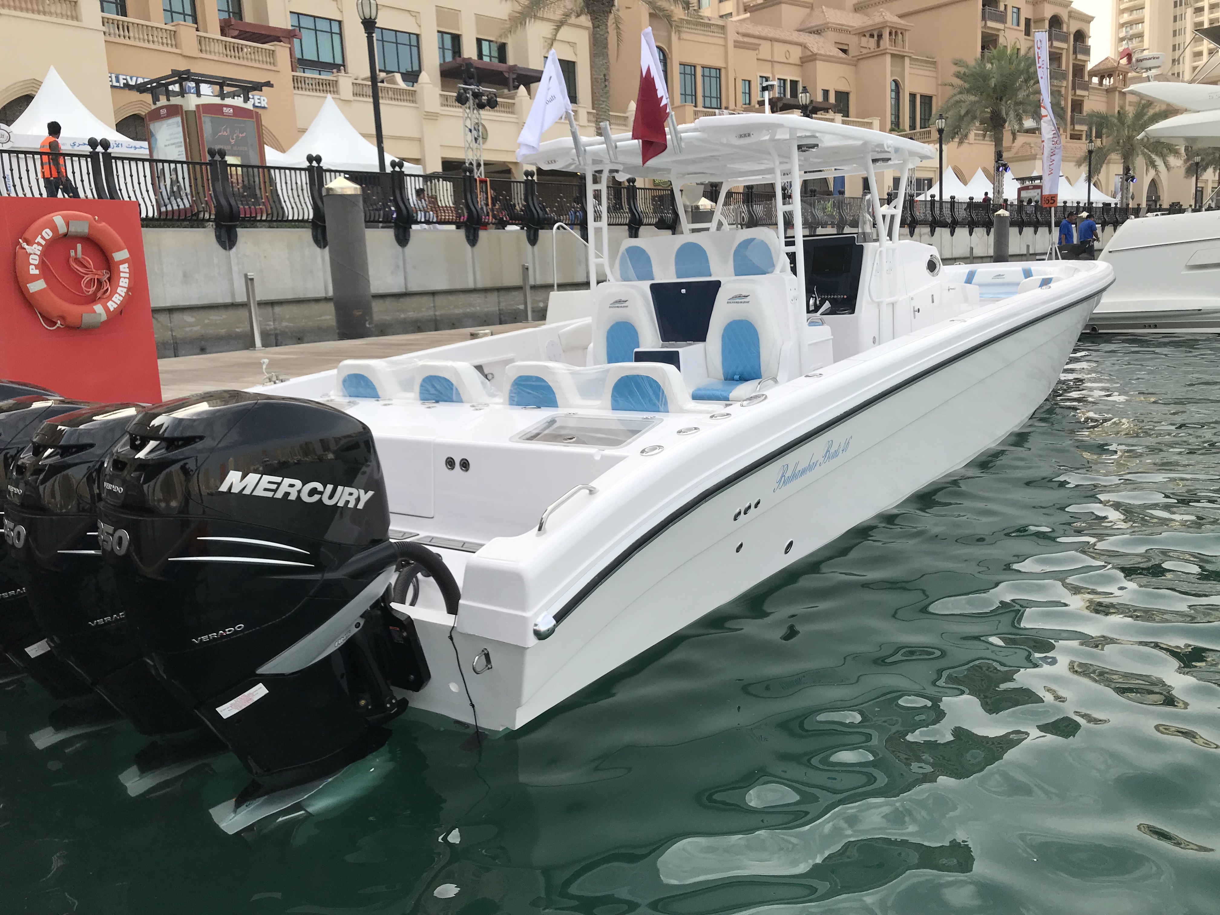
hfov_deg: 63.4
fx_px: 987
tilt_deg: -10.2
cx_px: 610
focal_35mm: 28
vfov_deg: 49.7
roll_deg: +2.0
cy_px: 458
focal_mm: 3.99
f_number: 1.8
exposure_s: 1/1008
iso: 20
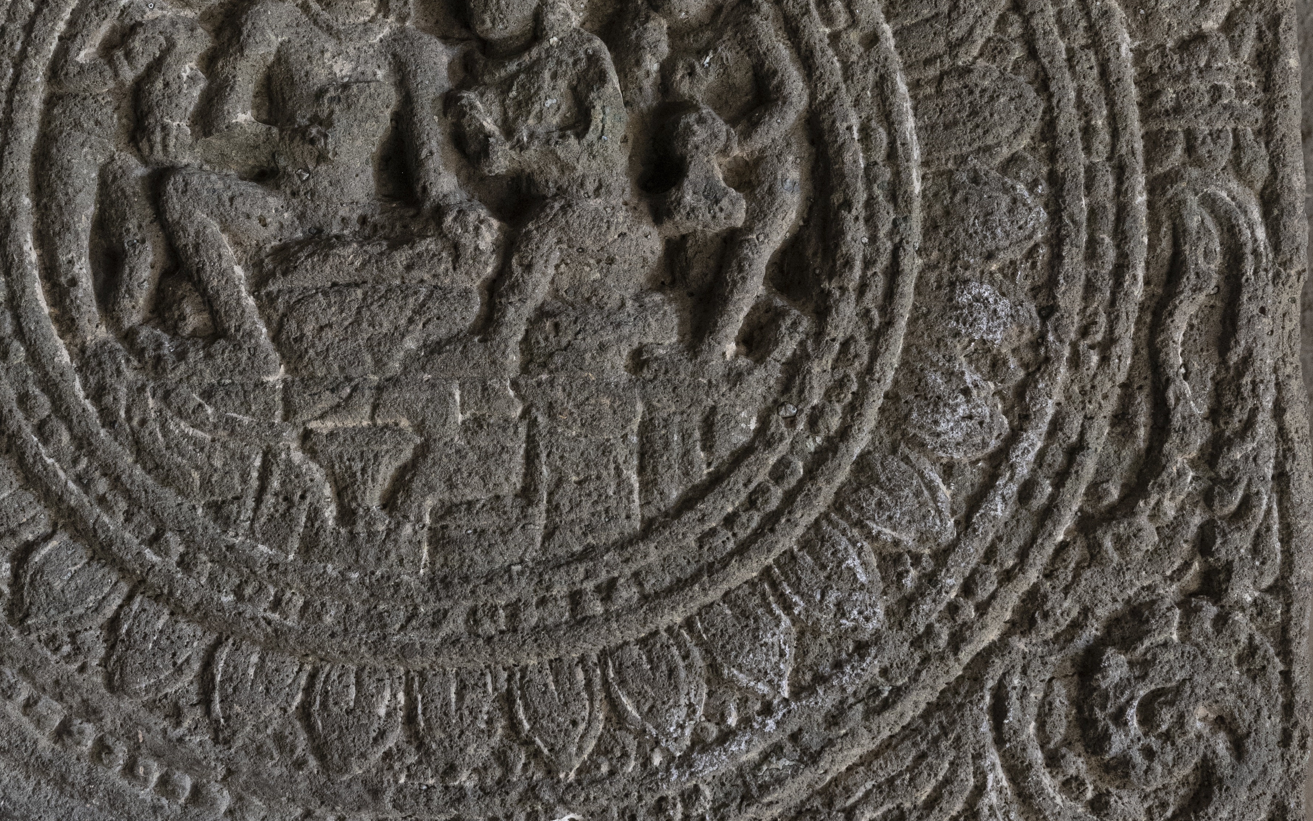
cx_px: 400
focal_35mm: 75
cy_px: 340
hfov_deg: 27.3
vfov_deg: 17.4
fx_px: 2684
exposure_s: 1/100
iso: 2500
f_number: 5.6
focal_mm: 32
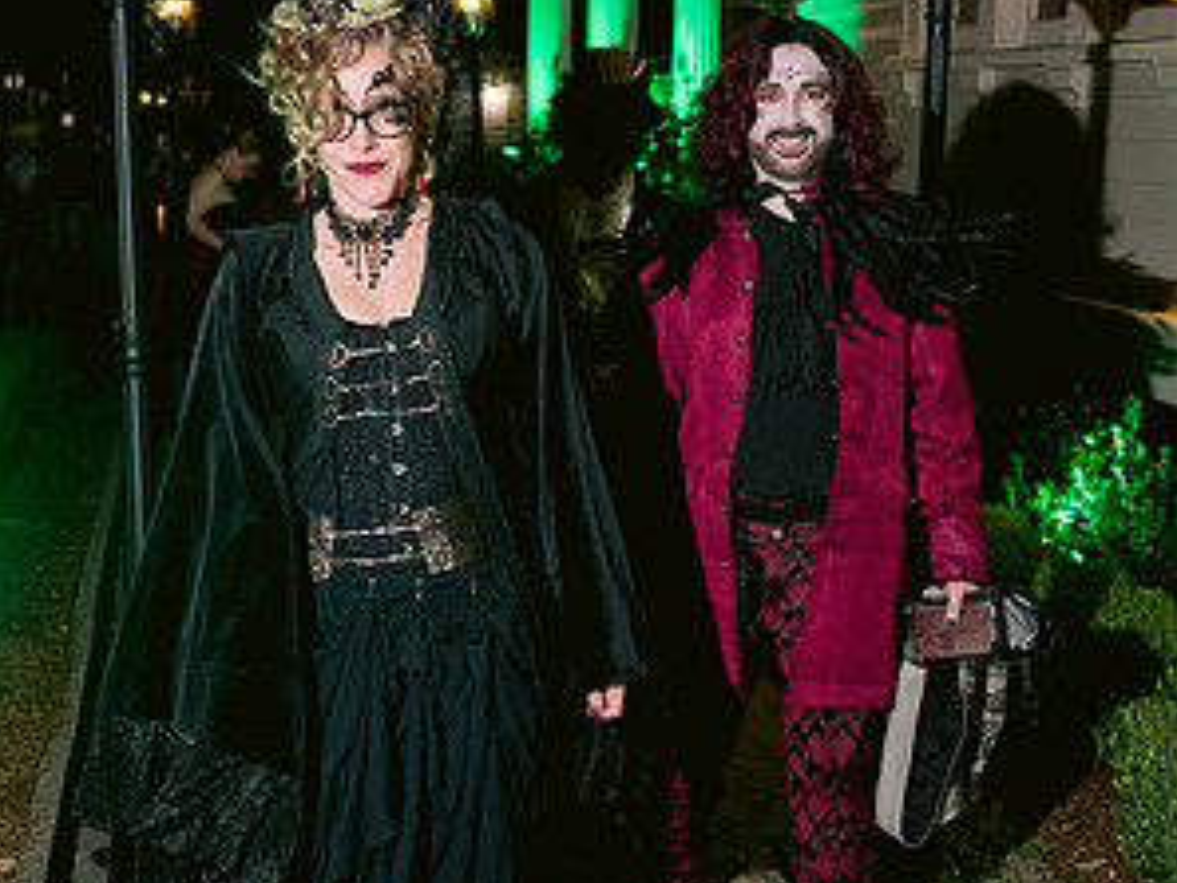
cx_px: 587
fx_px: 1735
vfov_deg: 28.6
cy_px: 436
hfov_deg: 37.5
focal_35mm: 51
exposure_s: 1/160
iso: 1250
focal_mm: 35
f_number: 3.2
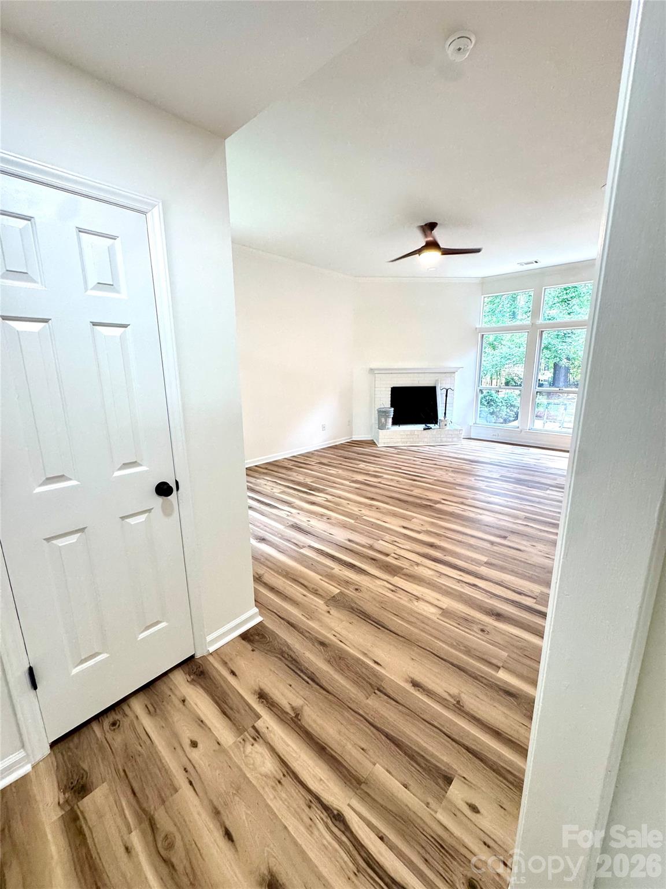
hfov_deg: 85.7
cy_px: 444
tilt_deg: -11.3
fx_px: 359
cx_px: 333
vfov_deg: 102.1
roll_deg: +0.9
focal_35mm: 14
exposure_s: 1/120
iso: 160
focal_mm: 2.22
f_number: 2.2
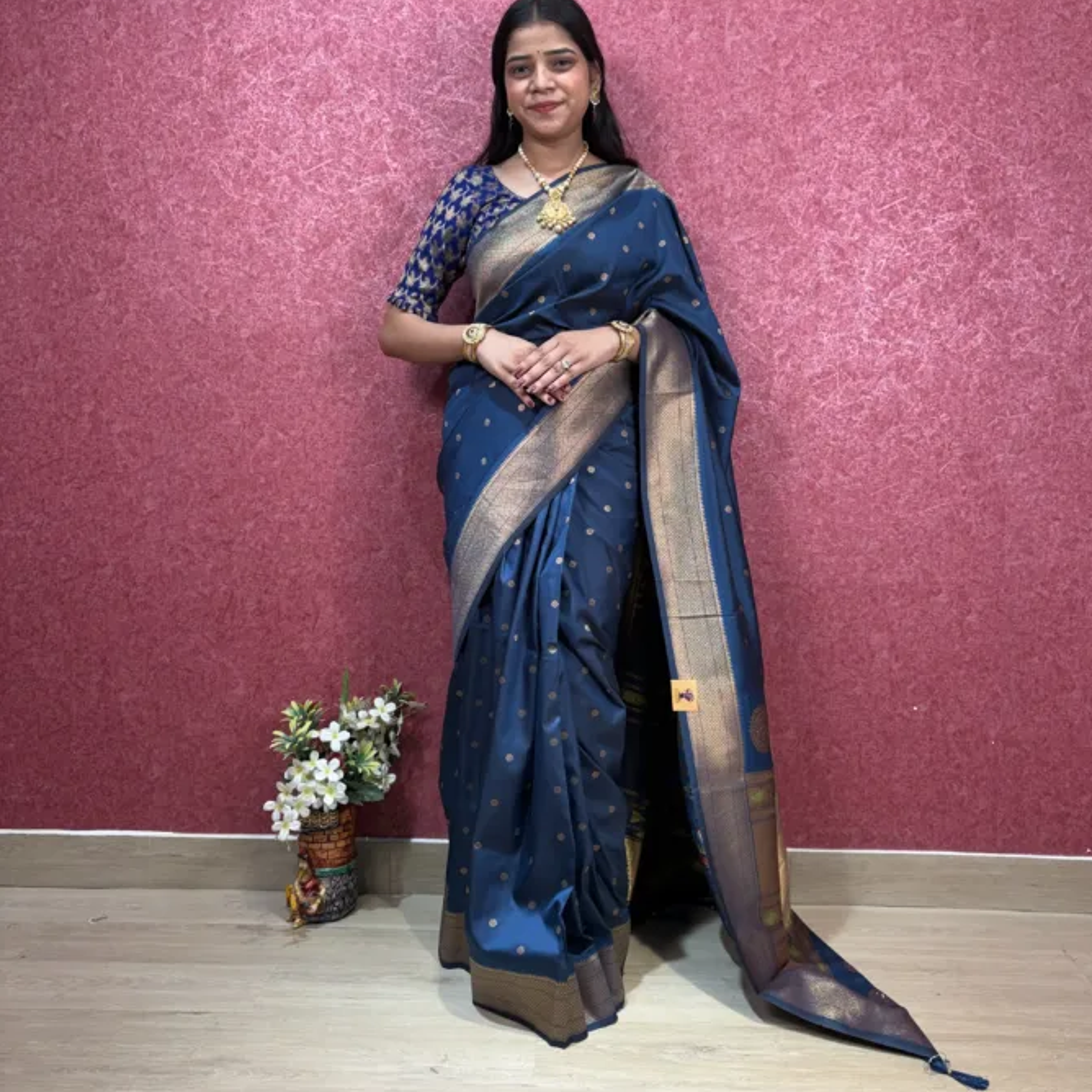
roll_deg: +0.3
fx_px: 1106
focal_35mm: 31
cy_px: 509
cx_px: 551
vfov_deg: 52.5
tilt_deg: -3.7
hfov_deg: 52.5
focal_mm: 5.96
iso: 32
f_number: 1.6
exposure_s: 1/100
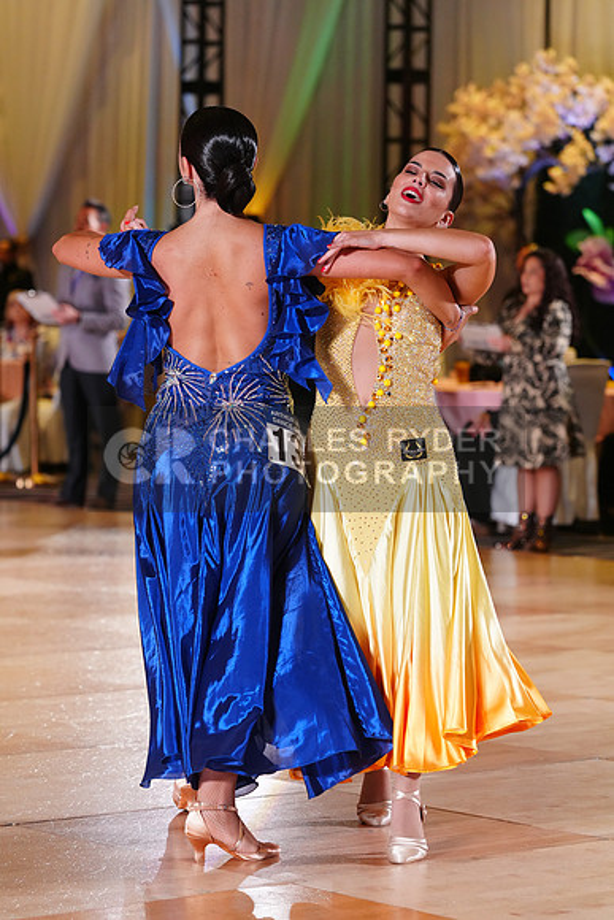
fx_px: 3221
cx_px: 307
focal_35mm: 126
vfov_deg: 16.3
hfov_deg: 10.9
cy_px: 460
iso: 3200
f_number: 4
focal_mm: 126
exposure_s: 1/400
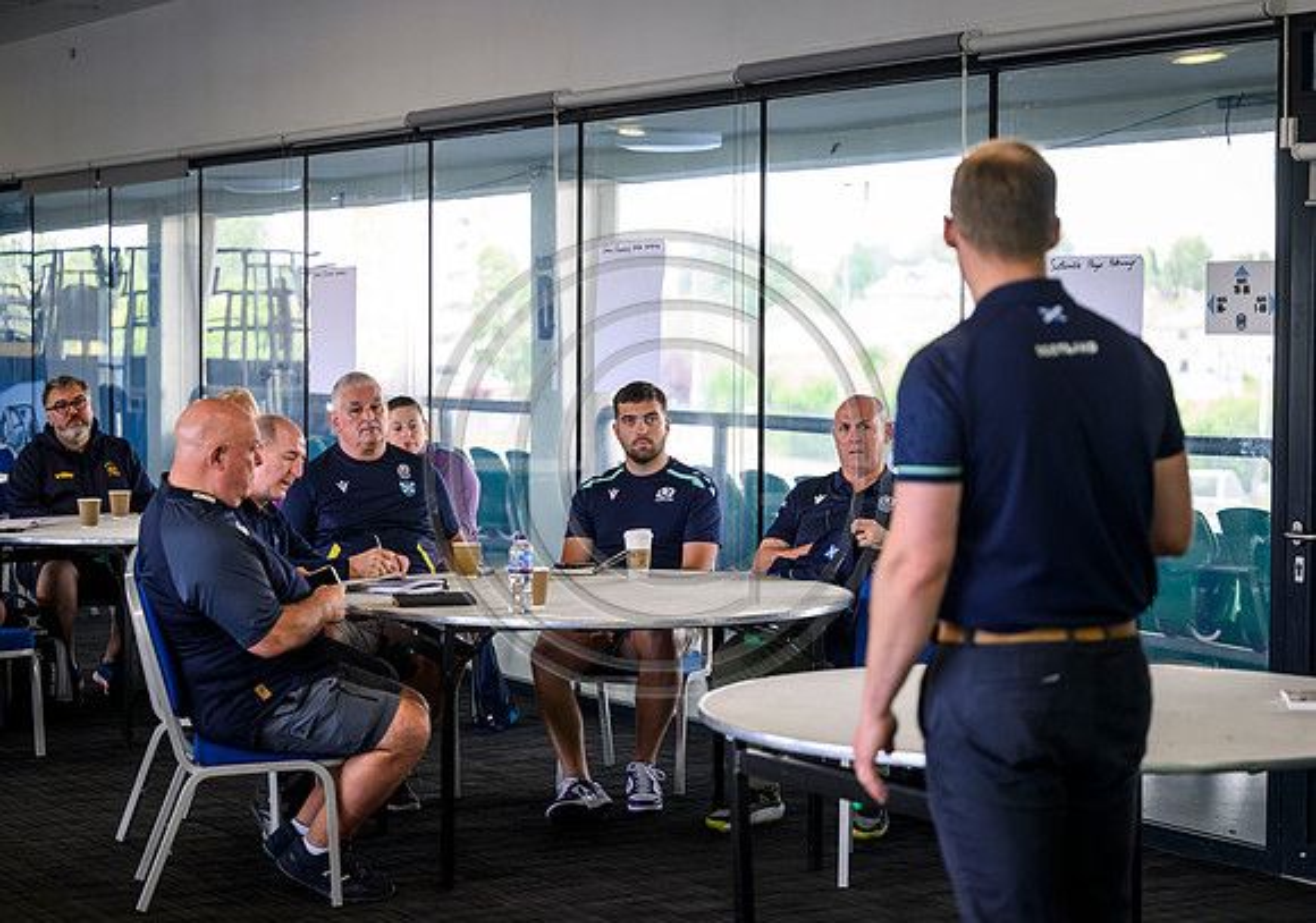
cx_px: 698
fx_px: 2716
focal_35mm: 73
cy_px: 457
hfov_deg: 27.2
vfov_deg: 19.3
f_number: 2.8
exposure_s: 1/500
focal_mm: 70
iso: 3200
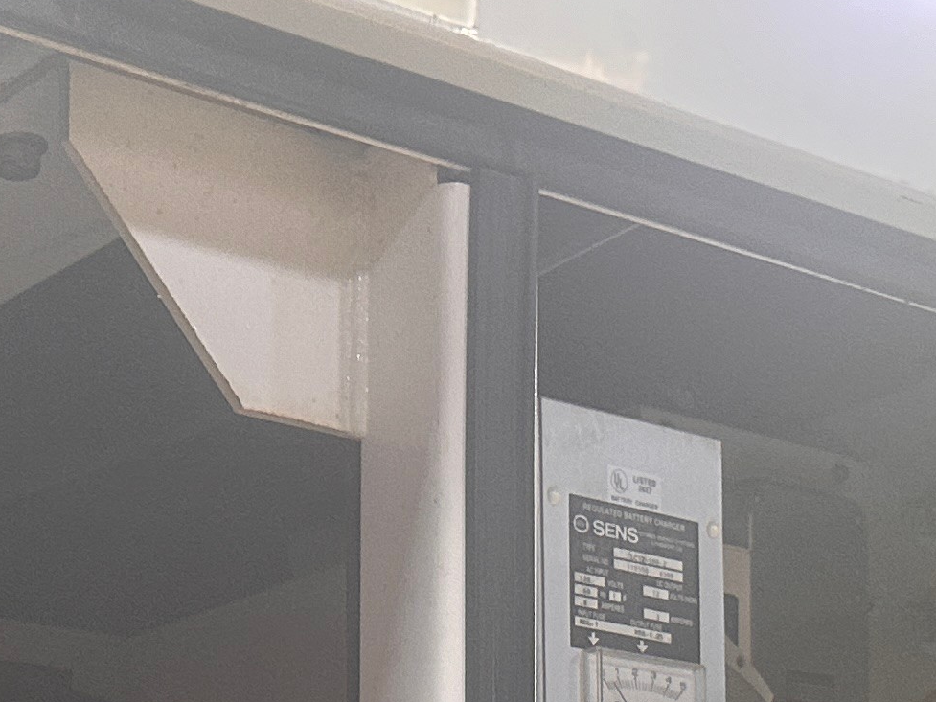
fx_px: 2677
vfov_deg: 13.5
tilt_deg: +1.5
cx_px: -42
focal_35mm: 99
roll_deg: +0.1
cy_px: 1251
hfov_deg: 19.2
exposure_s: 1/60
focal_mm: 6.86
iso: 250
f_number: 1.78
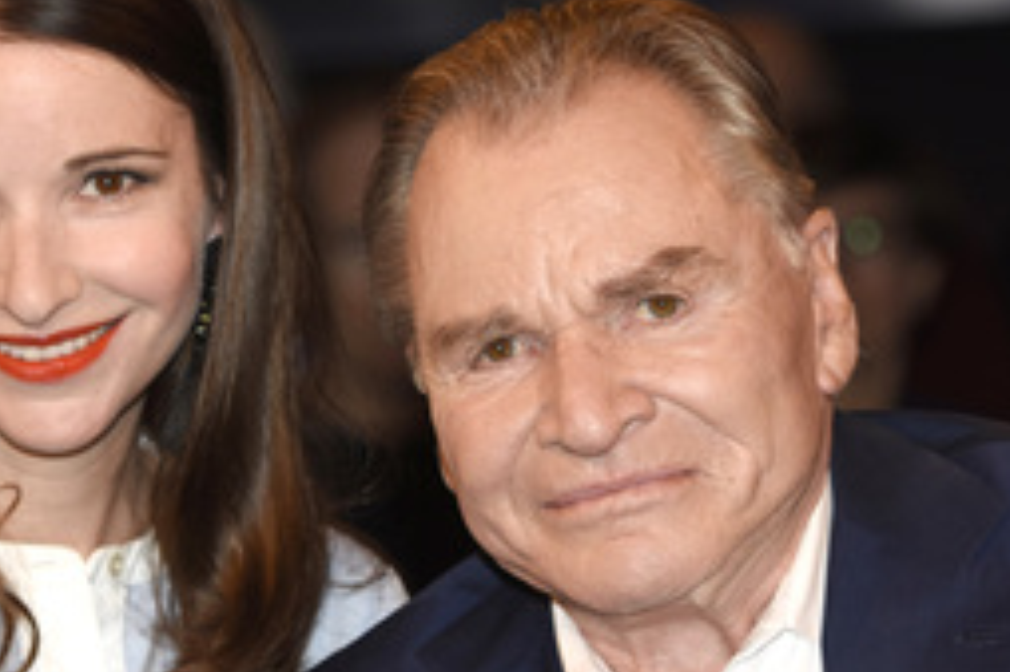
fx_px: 9112
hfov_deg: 6.3
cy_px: 418
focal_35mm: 325
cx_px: 292
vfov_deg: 4.2
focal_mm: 122
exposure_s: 1/250
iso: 400
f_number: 5
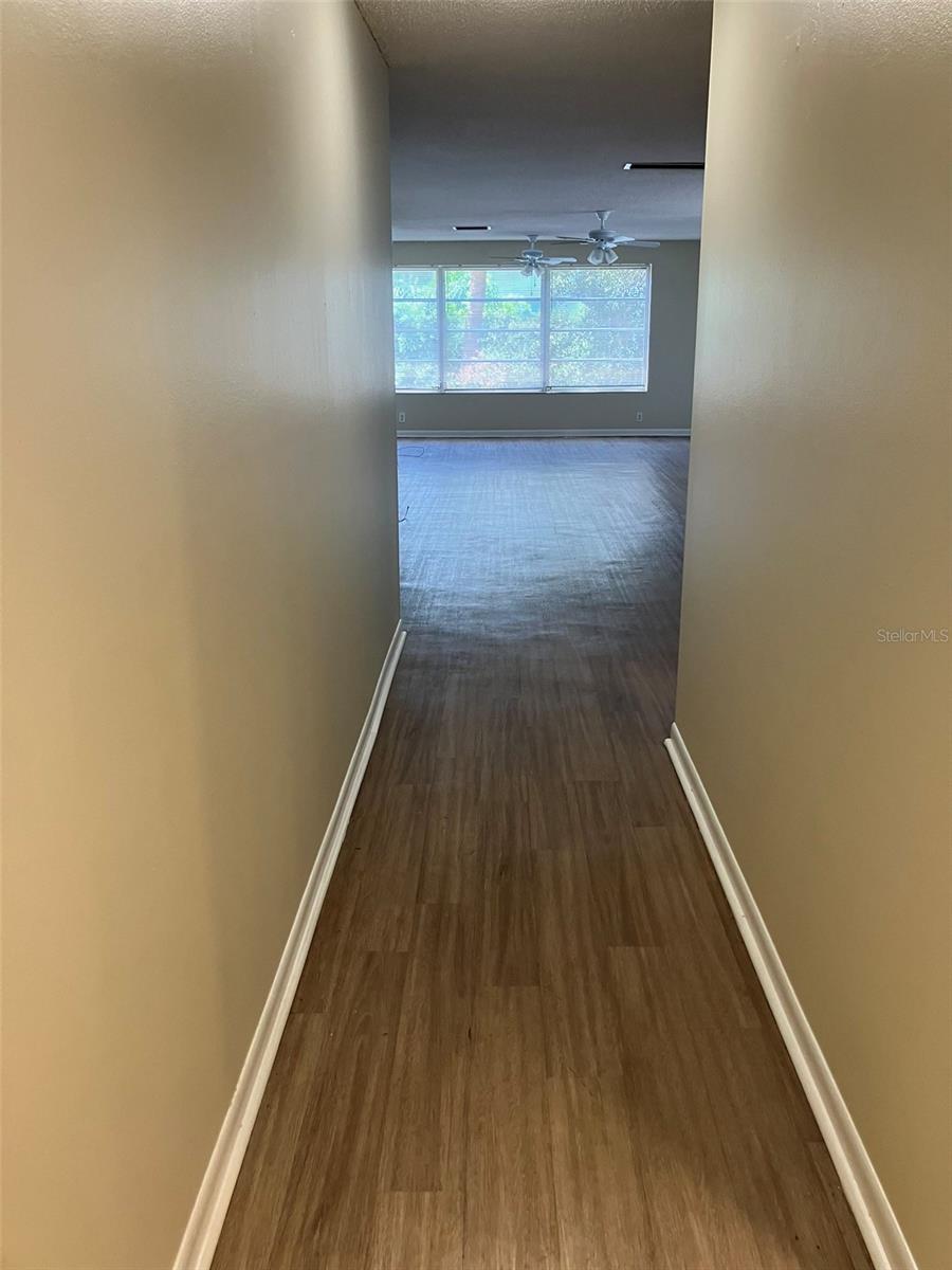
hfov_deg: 49.7
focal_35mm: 28
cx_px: 476
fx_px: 1027
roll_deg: +0.8
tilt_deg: -16.0
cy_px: 635
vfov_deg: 63.4
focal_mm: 3.99
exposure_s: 1/60
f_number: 1.8
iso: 80
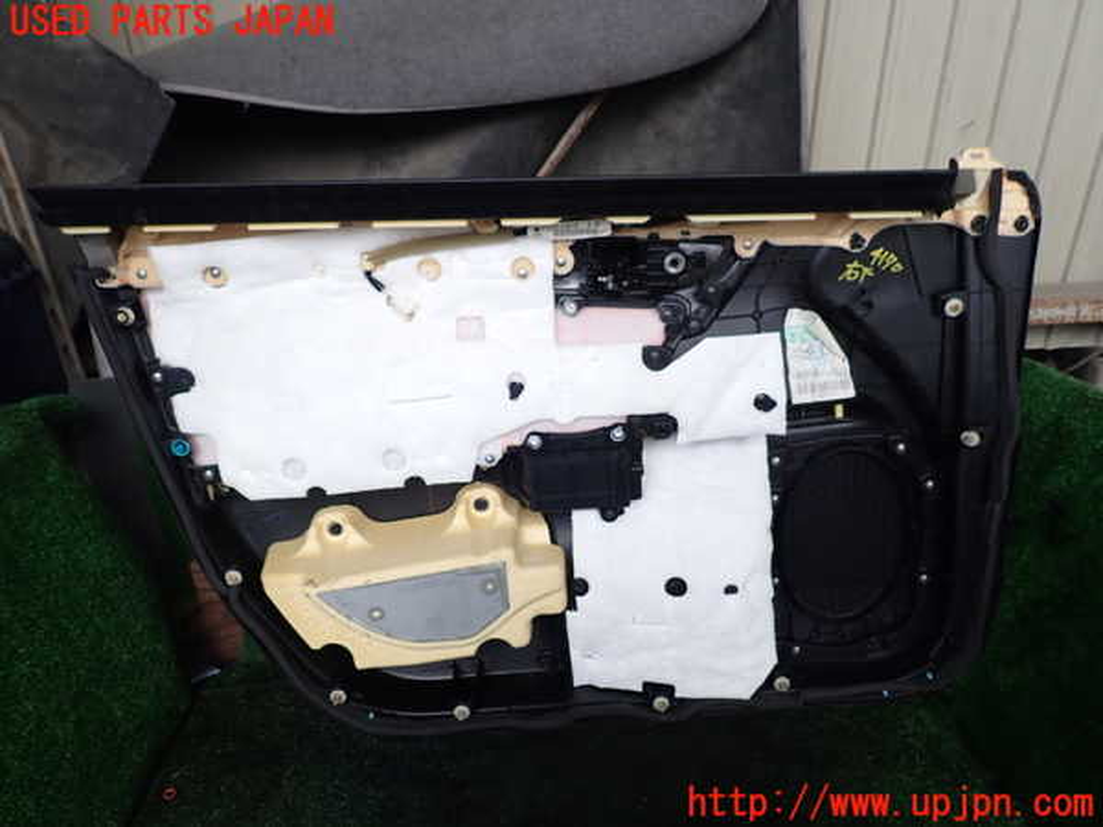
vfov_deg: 54.9
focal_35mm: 25
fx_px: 797
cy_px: 414
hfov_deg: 69.4
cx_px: 552
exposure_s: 1/320
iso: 100
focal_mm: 4.5
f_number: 2.8
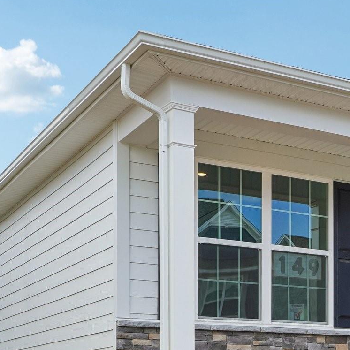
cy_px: 299
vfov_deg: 24.1
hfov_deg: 23.3
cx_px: 373
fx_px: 801
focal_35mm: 70
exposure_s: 1/60
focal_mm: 20
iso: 100
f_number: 8
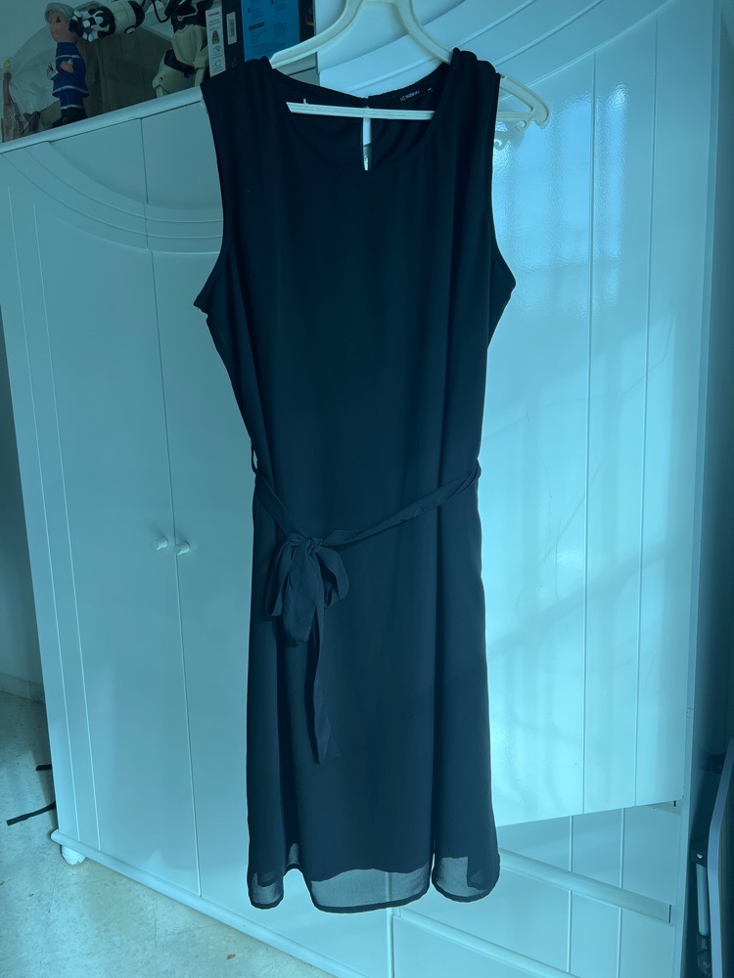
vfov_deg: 67.3
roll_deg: +2.4
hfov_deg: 53.1
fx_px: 735
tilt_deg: -9.6
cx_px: 367
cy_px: 489
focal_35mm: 26
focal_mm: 5.7
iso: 40
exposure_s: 1/274
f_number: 1.5
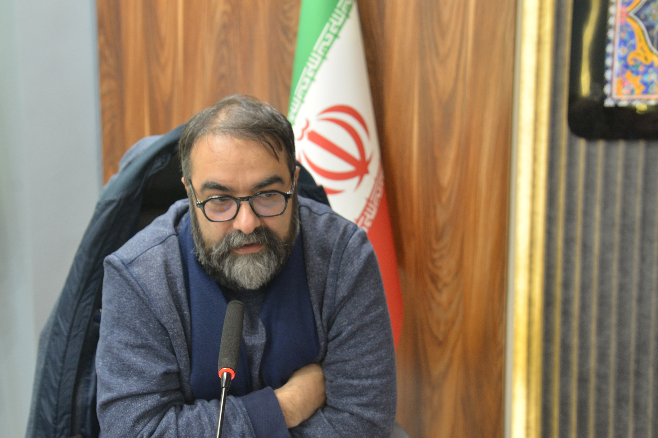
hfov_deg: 42.6
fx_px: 841
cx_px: 281
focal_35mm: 46
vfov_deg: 29.2
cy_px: 207
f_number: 4
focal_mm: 40
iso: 1000
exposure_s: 1/30
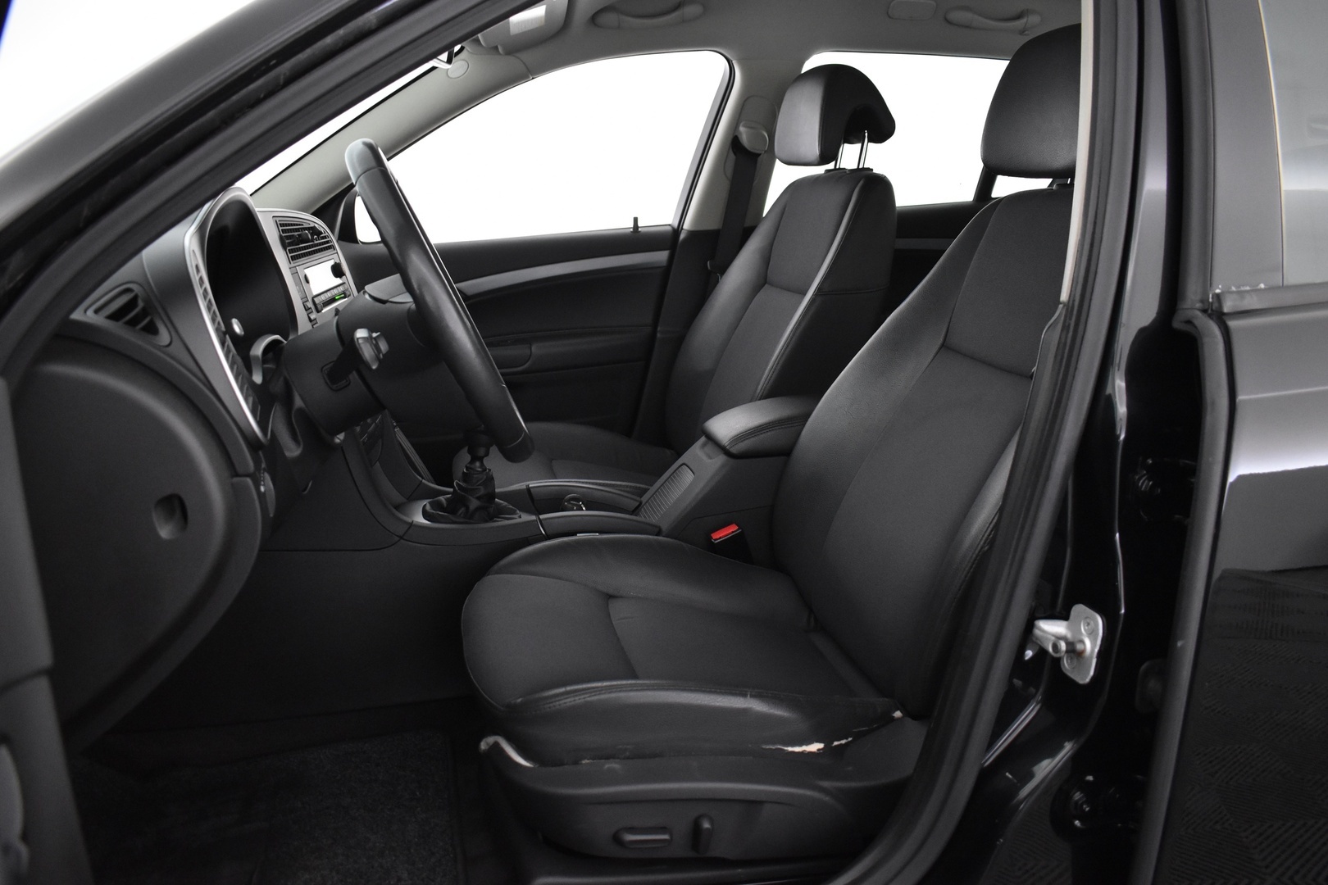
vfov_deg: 47.9
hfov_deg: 67.4
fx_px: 996
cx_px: 664
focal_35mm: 27
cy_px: 442
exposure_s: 1/30
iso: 2200
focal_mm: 18
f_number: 3.5
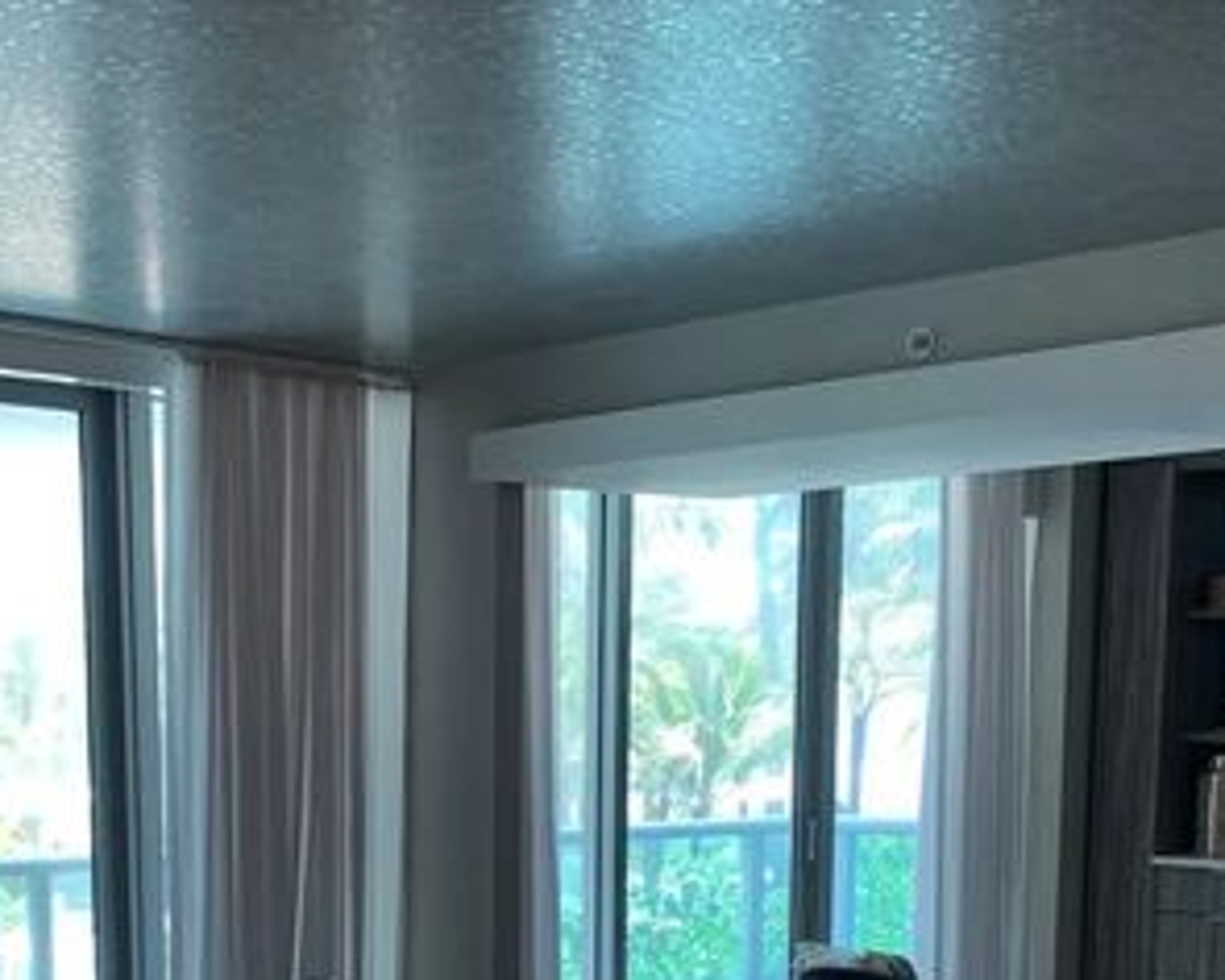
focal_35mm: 55
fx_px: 1994
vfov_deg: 26.1
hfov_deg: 33.5
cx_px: 324
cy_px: 992
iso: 40
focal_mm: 4.25
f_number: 1.8
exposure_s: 1/120
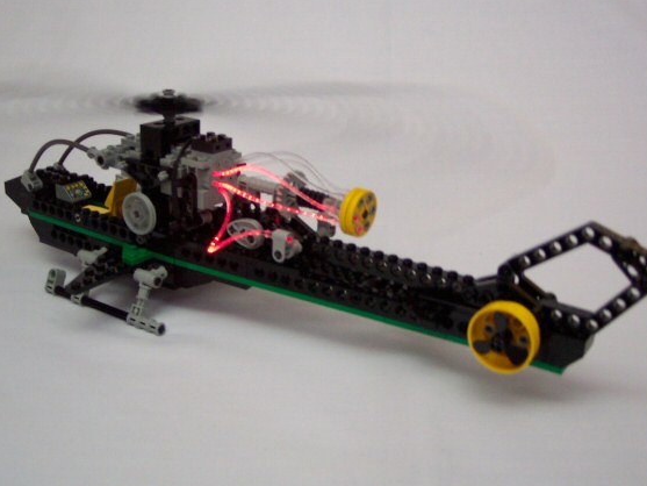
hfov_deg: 44.8
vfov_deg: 34.4
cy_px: 241
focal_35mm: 42
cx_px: 330
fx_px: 785
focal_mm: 8
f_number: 2.8
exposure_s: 1/4
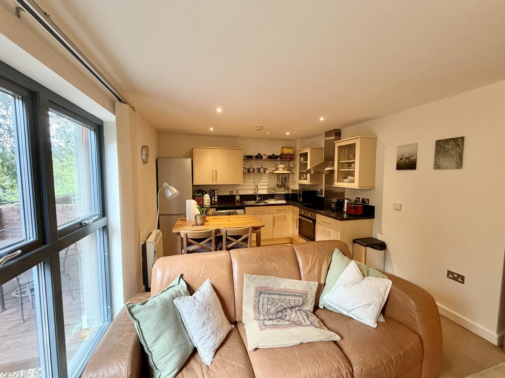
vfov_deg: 85.7
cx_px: 252
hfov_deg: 102.1
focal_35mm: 14
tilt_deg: -4.6
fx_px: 204
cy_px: 189
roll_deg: -0.1
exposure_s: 1/50
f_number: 2.2
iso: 250
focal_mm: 2.22
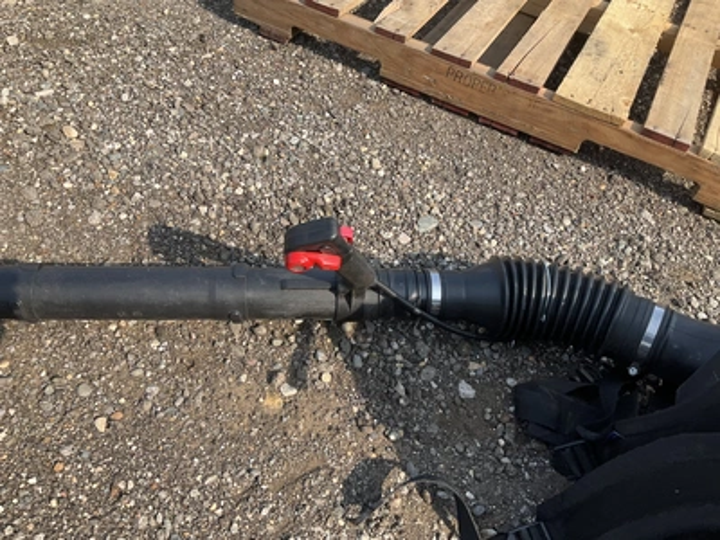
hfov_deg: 61.7
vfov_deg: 48.2
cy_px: 270
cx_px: 360
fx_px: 603
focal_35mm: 29
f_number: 1.8
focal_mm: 3
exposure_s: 1/650
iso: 25
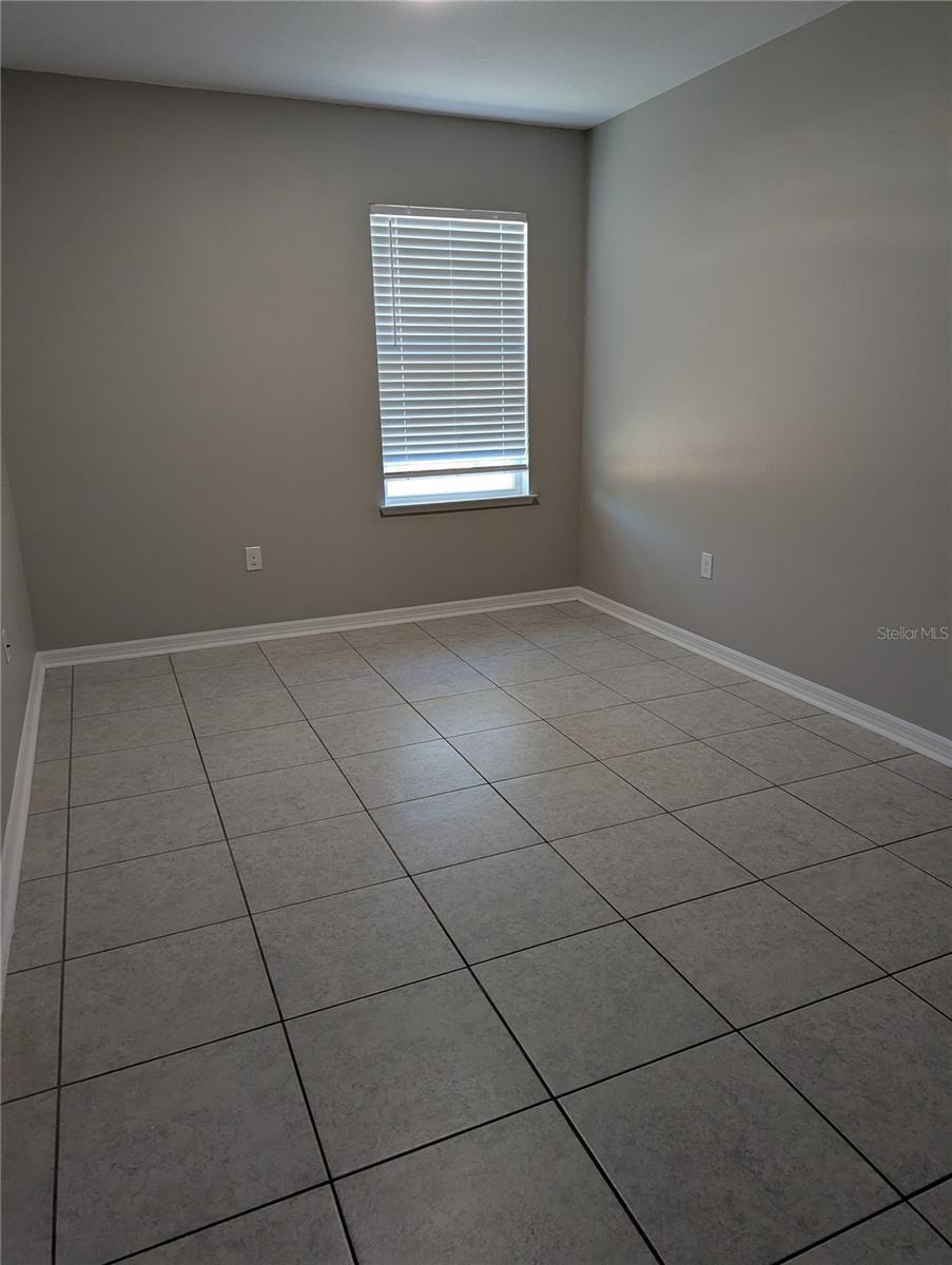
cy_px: 632
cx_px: 476
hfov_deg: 56.9
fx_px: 878
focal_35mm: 24
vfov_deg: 71.5
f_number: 1.85
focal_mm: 6.81
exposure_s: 1/120
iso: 215
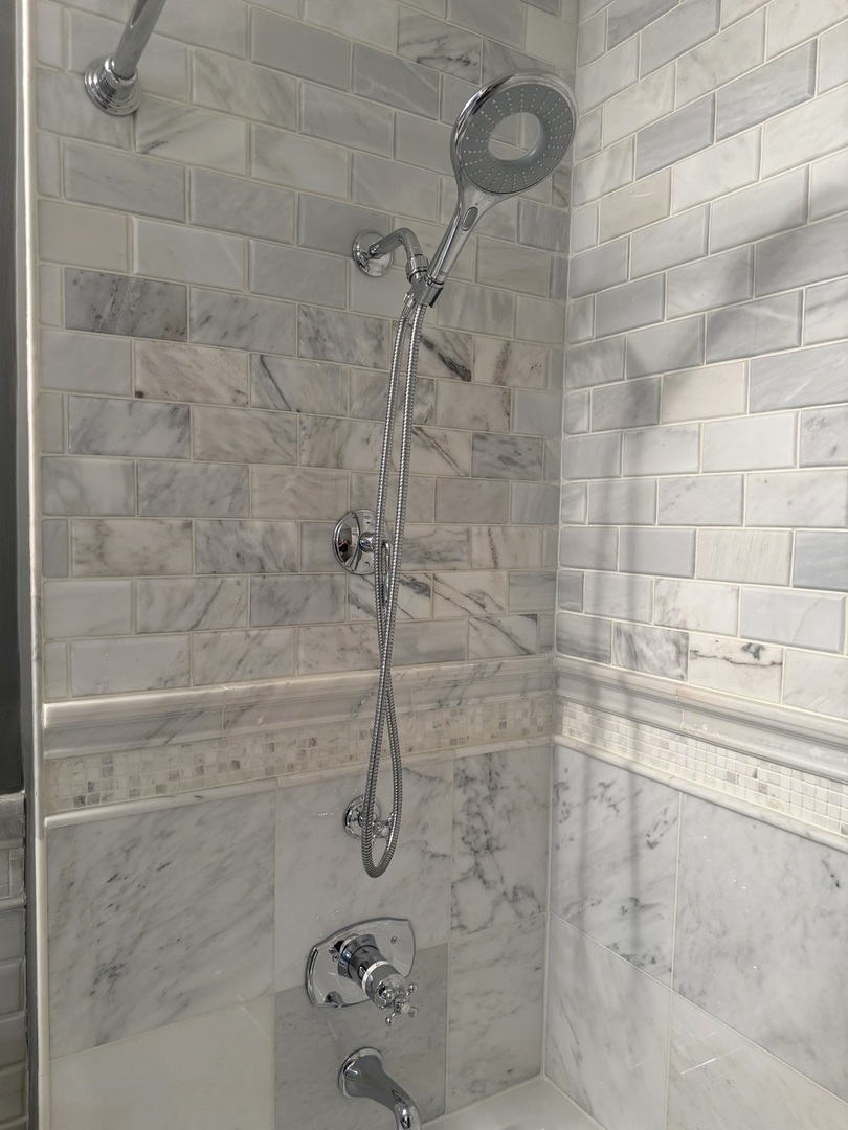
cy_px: 565
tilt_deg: -0.9
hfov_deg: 56.8
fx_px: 784
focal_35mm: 24
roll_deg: -0.7
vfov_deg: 71.6
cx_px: 424
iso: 160
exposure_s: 1/60
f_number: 1.78
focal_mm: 6.76
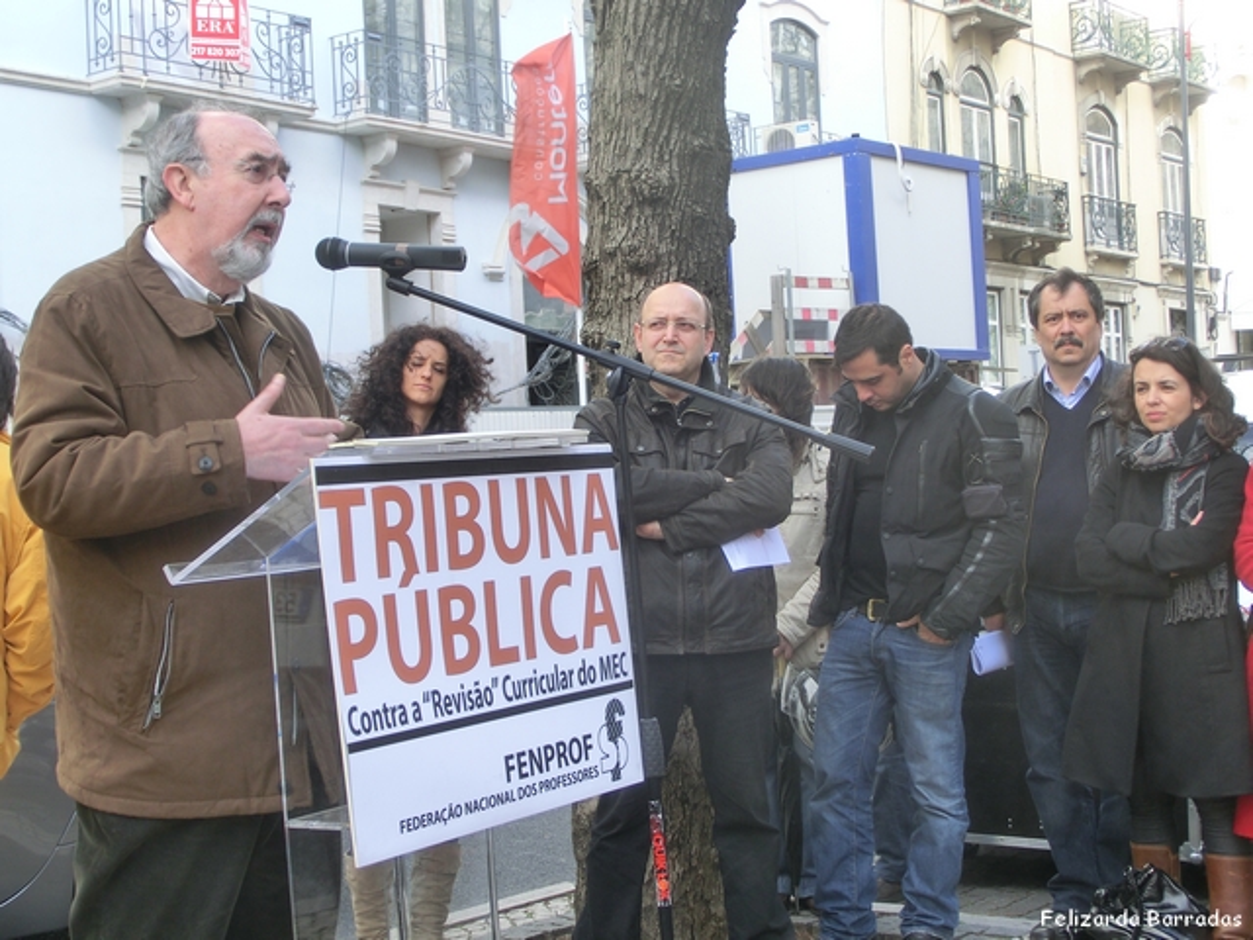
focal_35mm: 63
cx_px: 626
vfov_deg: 23.3
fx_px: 2280
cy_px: 470
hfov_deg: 30.7
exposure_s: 1/60
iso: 100
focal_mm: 11.1
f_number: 4.6
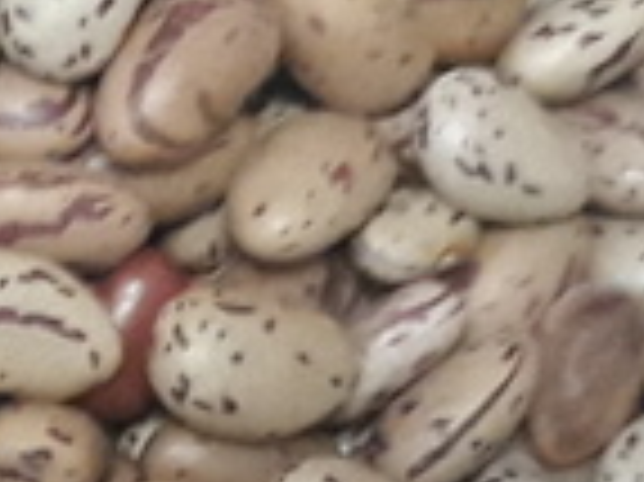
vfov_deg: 7.3
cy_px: 1068
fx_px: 3588
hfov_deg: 9.0
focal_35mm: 193
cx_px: -1045
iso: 400
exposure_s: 1/15
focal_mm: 3.6
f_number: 1.9
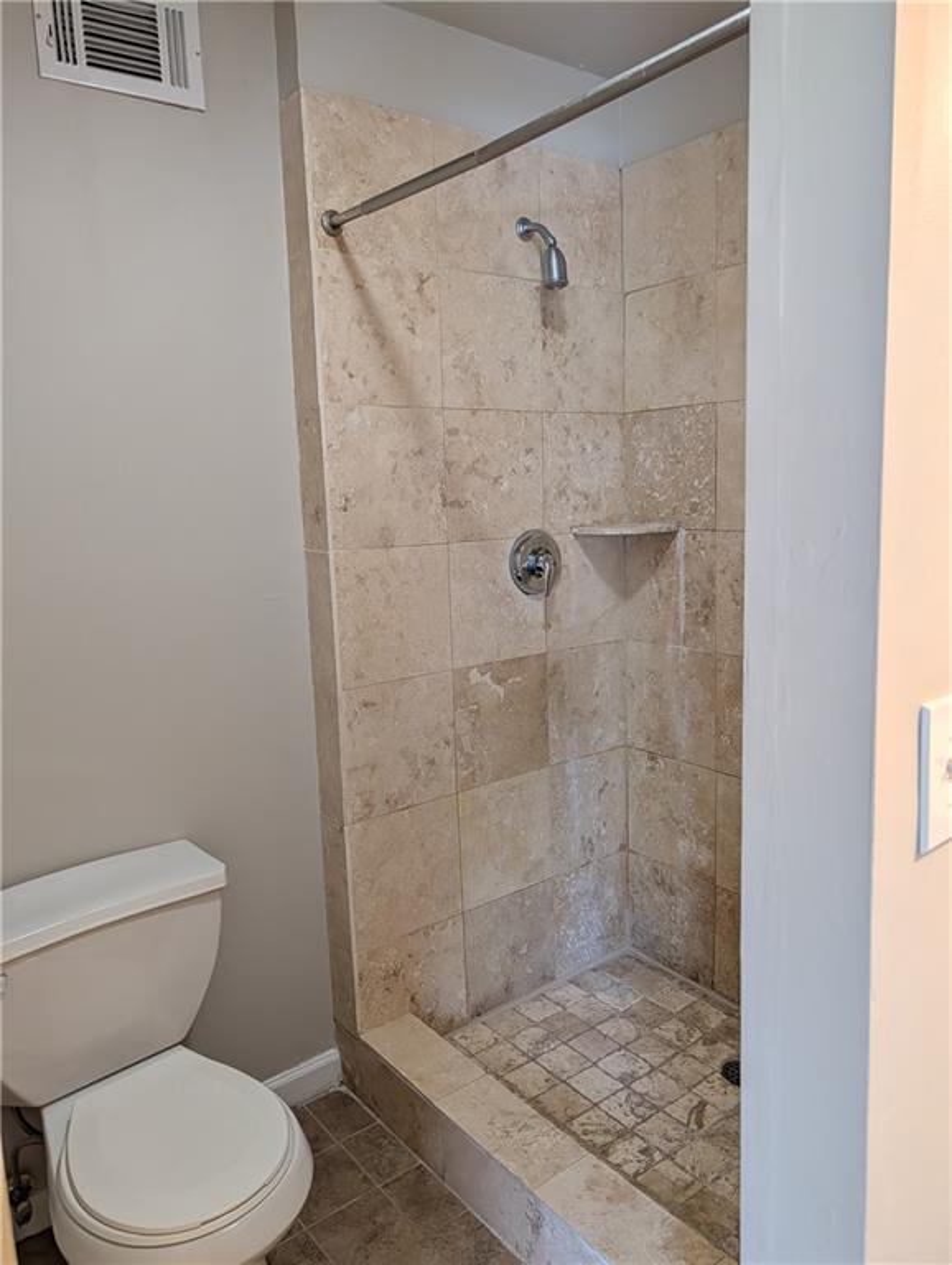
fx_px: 878
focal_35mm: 24
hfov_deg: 56.9
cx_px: 476
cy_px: 632
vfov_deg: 71.5
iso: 283
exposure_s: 1/100
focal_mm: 6.9
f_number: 1.68
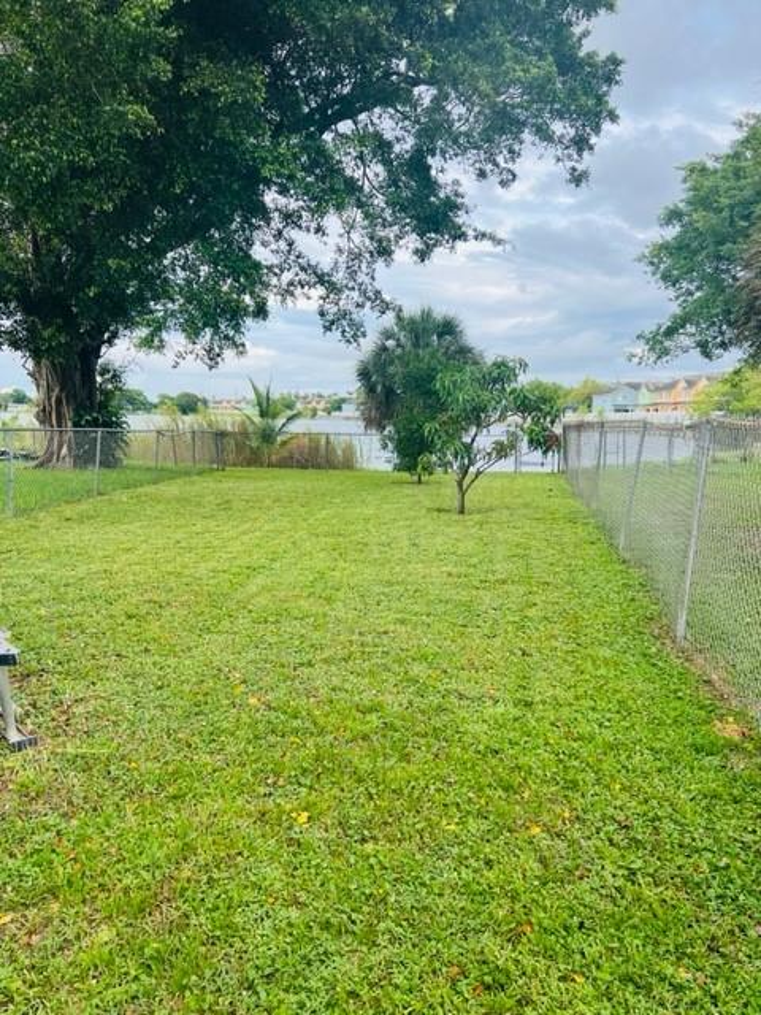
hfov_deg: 53.1
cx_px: 380
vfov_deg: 67.3
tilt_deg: -7.4
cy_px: 508
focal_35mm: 26
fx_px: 762
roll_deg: -0.3
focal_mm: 5.7
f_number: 1.5
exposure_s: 1/1183
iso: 50
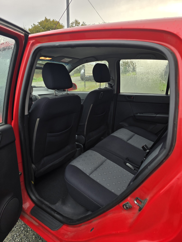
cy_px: 121
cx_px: 91
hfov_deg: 58.9
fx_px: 161
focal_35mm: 23
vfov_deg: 73.9
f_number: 1.7
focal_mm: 6.3
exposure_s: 1/180
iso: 25
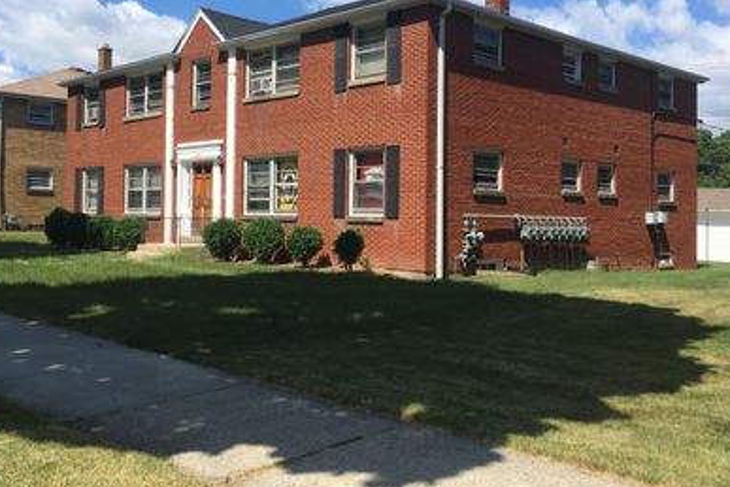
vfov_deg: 34.1
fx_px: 791
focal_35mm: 39
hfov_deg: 49.5
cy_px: 188
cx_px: 355
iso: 25
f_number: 2.2
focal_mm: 4.15
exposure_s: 1/1508
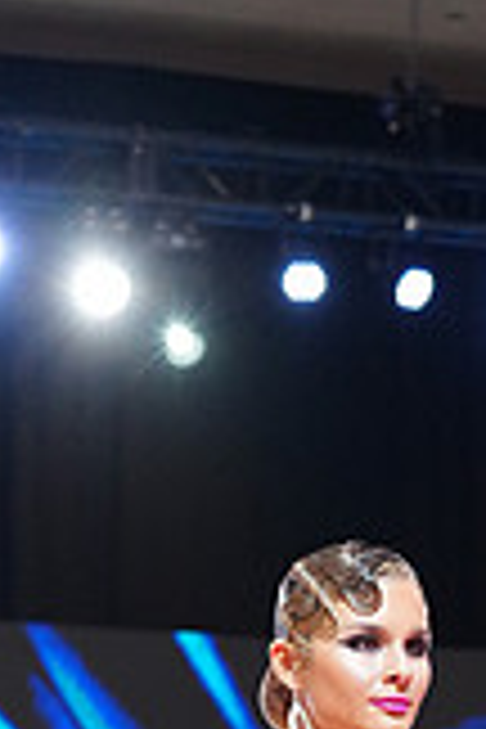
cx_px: 538
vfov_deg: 8.0
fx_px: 5082
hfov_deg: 5.5
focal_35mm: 251
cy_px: 1246
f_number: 4
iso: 2500
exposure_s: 1/250
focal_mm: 70
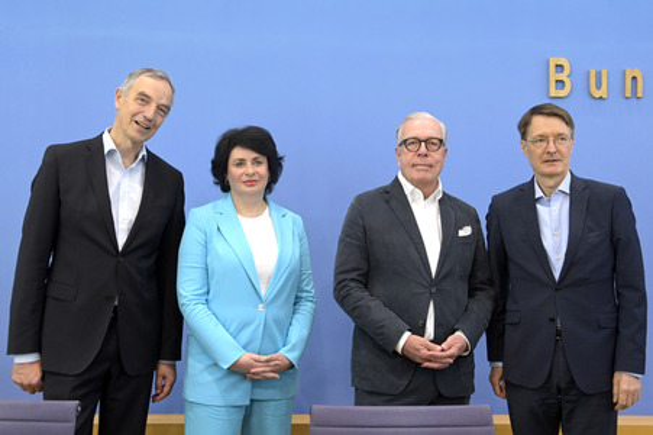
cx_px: 326
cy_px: 218
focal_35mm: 35
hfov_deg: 54.5
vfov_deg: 37.8
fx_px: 634
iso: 4000
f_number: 5.6
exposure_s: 1/500
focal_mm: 35
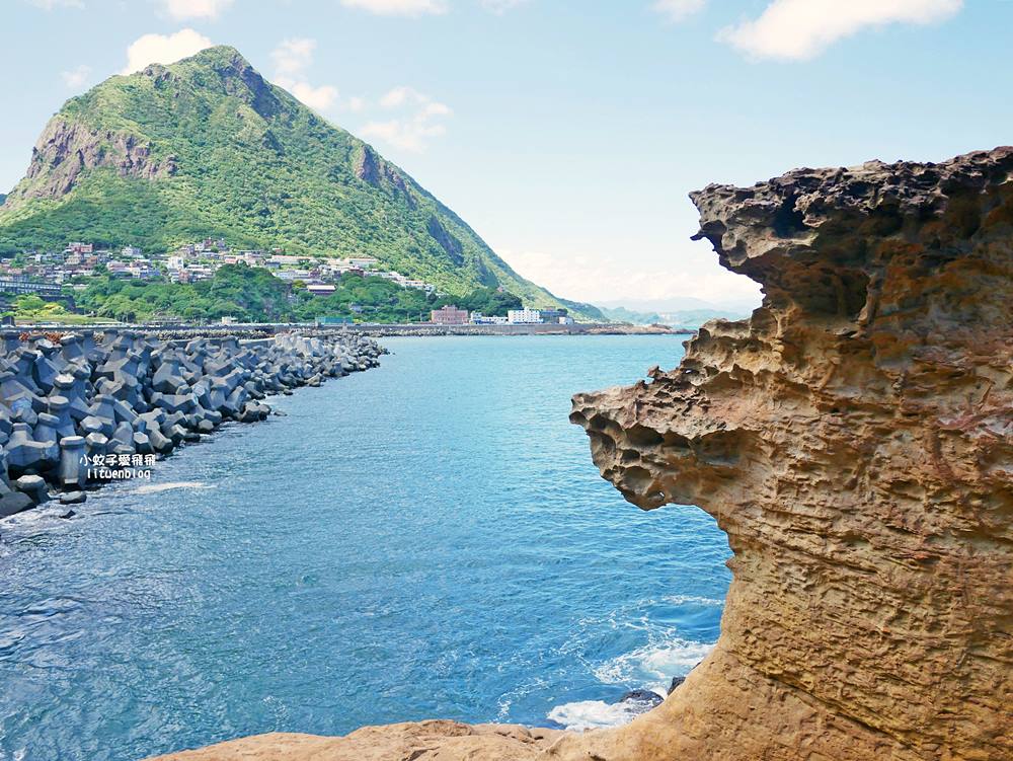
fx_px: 820
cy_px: 380
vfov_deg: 49.8
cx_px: 506
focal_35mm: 28
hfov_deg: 63.4
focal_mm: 14
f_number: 3.5
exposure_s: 1/1000
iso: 200
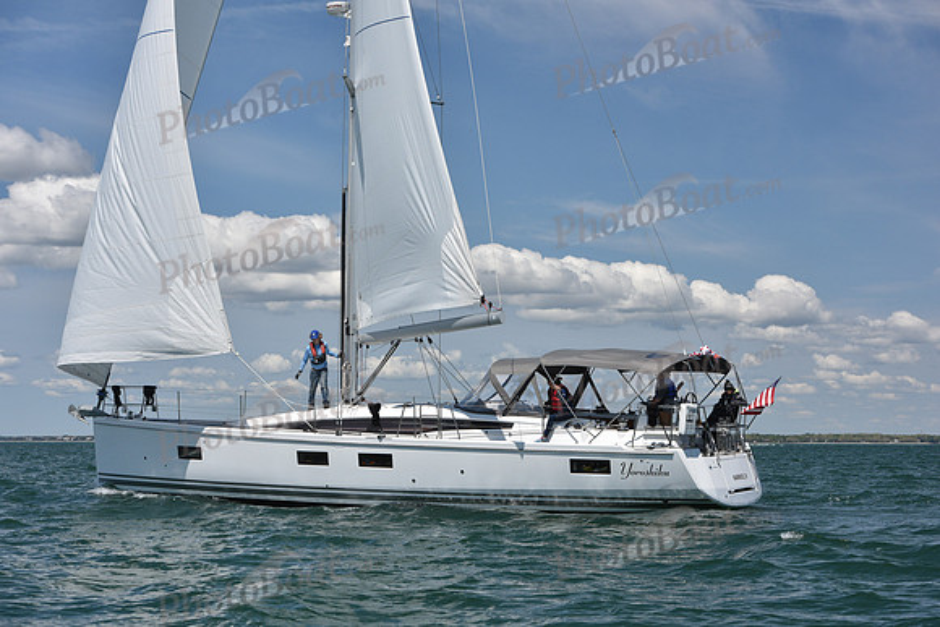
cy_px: 314
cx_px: 470
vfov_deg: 18.2
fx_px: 1959
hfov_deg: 27.0
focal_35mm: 75
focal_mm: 75
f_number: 7.1
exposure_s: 1/800
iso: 320
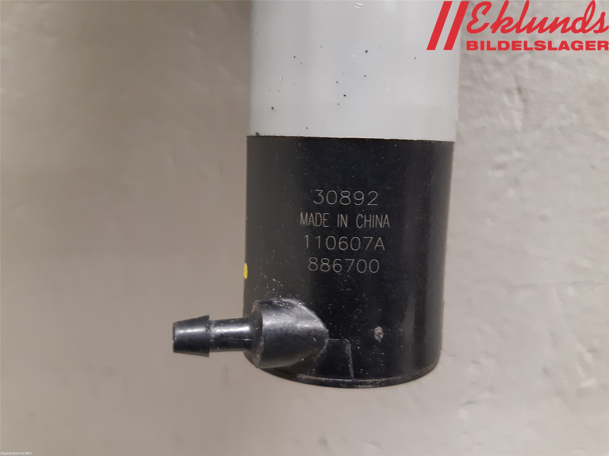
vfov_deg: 53.1
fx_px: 457
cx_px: 304
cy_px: 228
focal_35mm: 26
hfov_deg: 67.3
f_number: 1.7
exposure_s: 1/25
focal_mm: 3.93
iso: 250
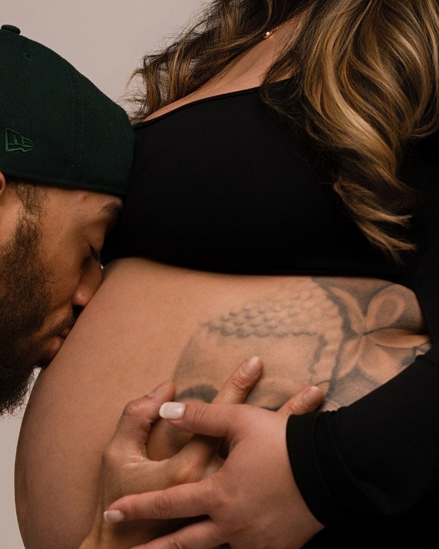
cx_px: 80
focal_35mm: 208
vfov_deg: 9.3
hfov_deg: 7.4
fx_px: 3379
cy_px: 355
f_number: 5
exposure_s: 1/160
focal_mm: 70
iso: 100
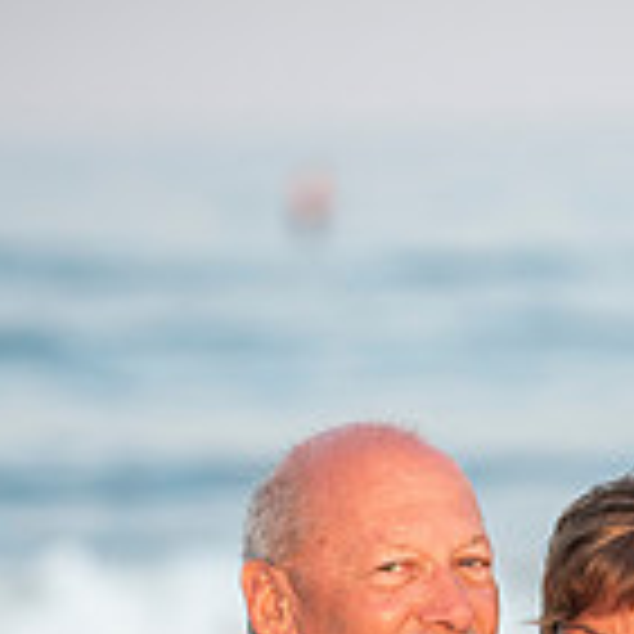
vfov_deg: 4.3
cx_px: 517
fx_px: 8454
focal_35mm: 408
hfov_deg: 4.3
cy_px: 917
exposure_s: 1/1600
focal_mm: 150
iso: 800
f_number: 3.5
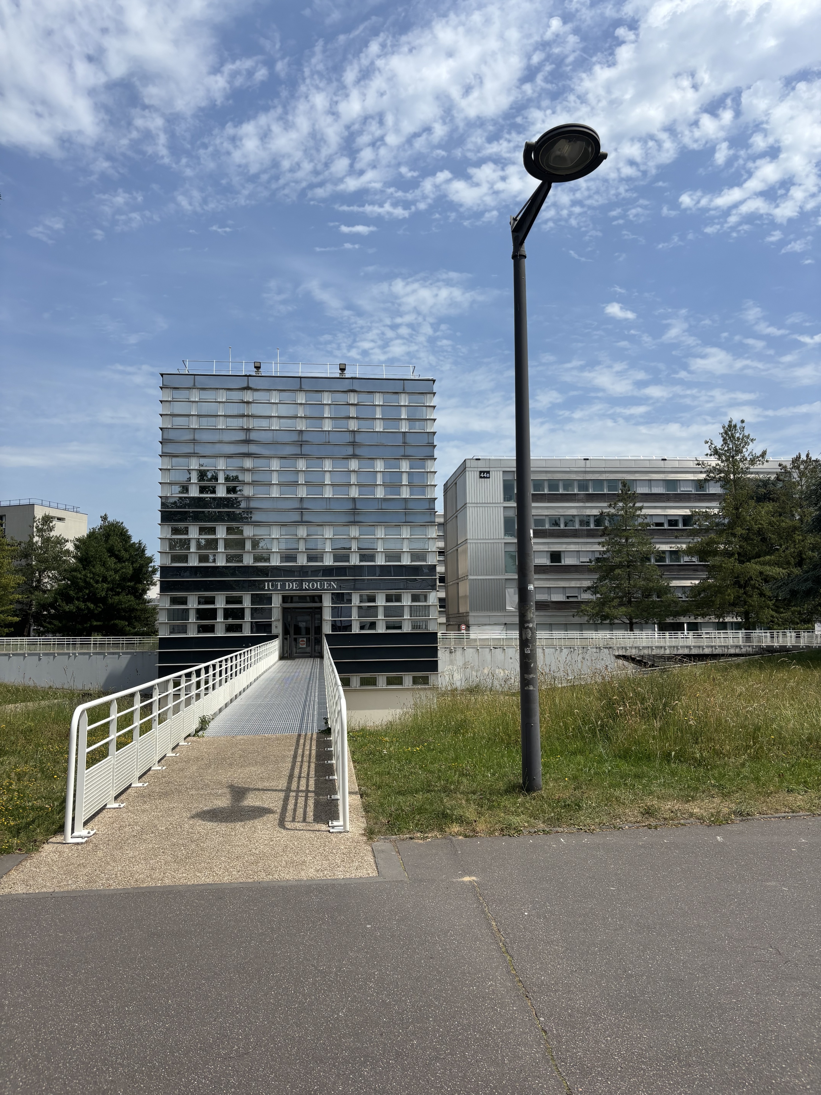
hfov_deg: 53.1
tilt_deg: +5.3
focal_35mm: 26
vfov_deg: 67.3
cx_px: 410
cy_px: 548
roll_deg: +1.1
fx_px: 822
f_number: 1.6
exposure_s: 1/5076
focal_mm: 5.96
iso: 50
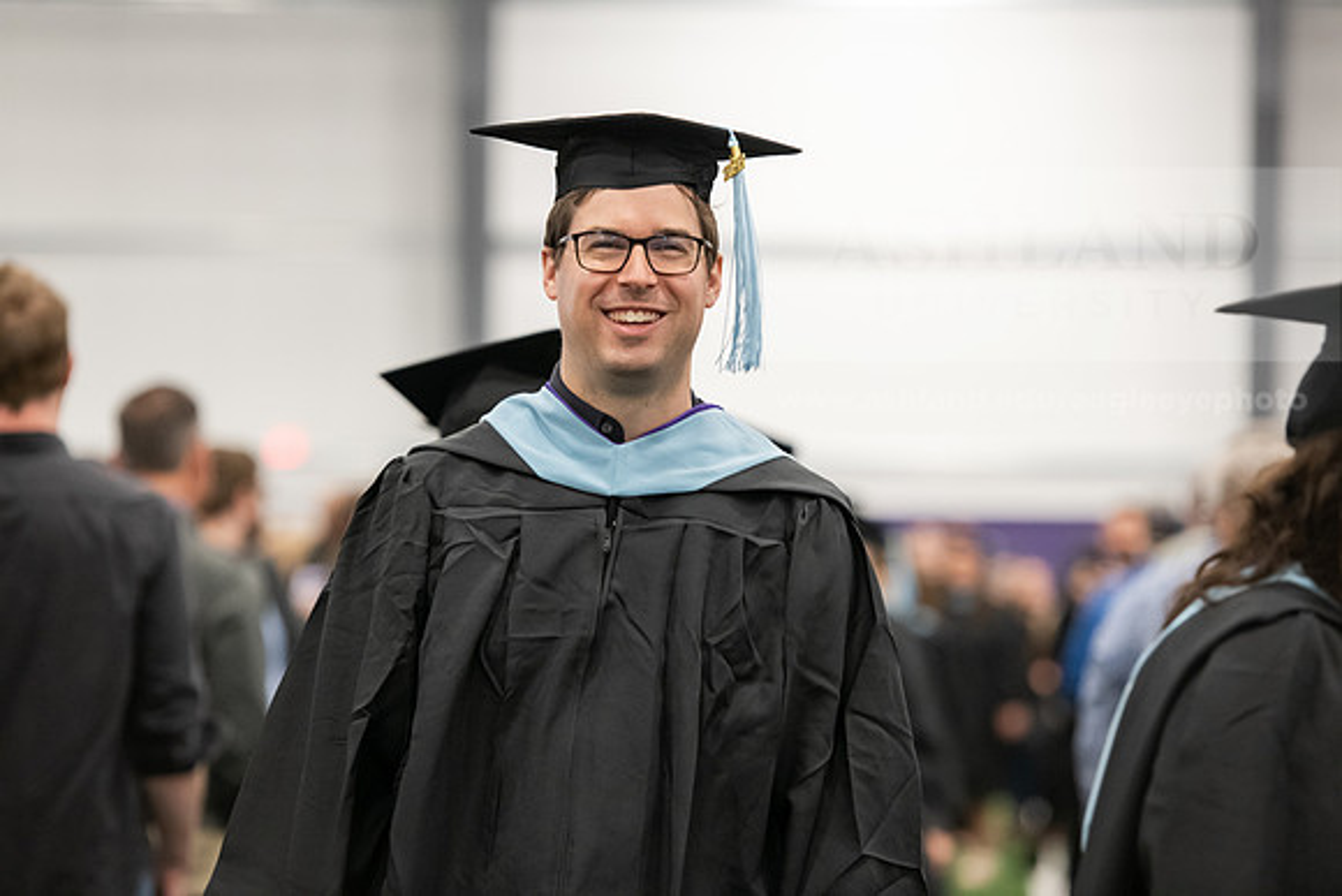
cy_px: 448
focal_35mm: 145
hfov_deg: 14.2
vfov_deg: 9.5
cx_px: 671
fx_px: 5406
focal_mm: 145
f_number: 3.2
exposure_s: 1/200
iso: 3200
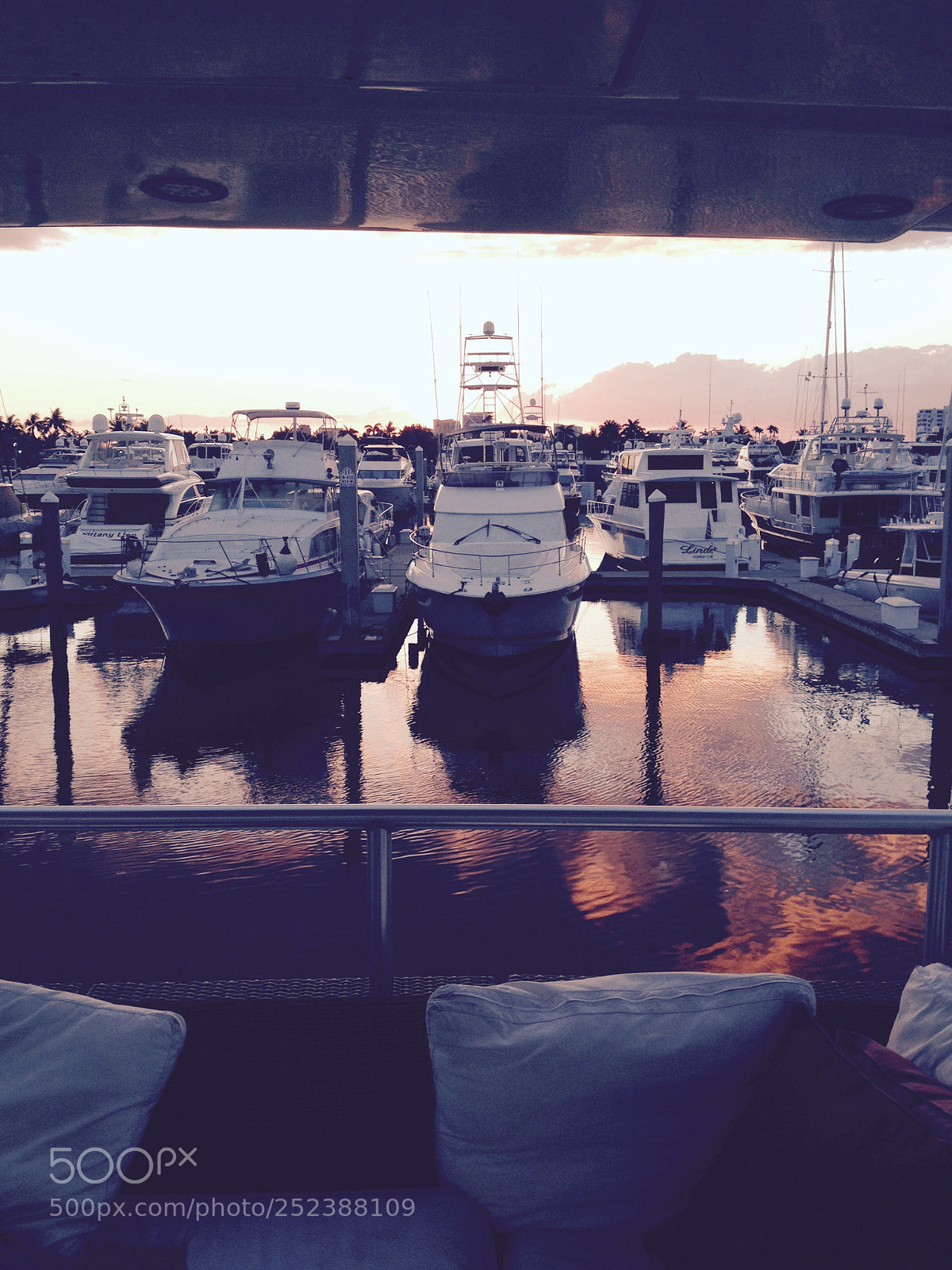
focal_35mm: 35
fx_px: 1283
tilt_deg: -9.5
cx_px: 476
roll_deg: +0.9
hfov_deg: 40.7
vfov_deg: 52.6
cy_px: 635
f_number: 2.4
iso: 50
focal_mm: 4.28
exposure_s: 1/120
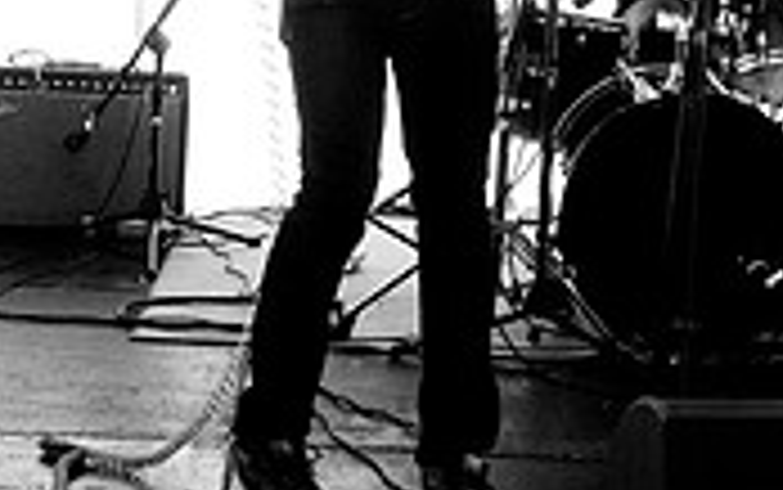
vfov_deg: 12.5
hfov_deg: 20.3
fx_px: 2178
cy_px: -137
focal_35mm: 102
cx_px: 540
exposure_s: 1/125
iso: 800
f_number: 3.2
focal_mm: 20
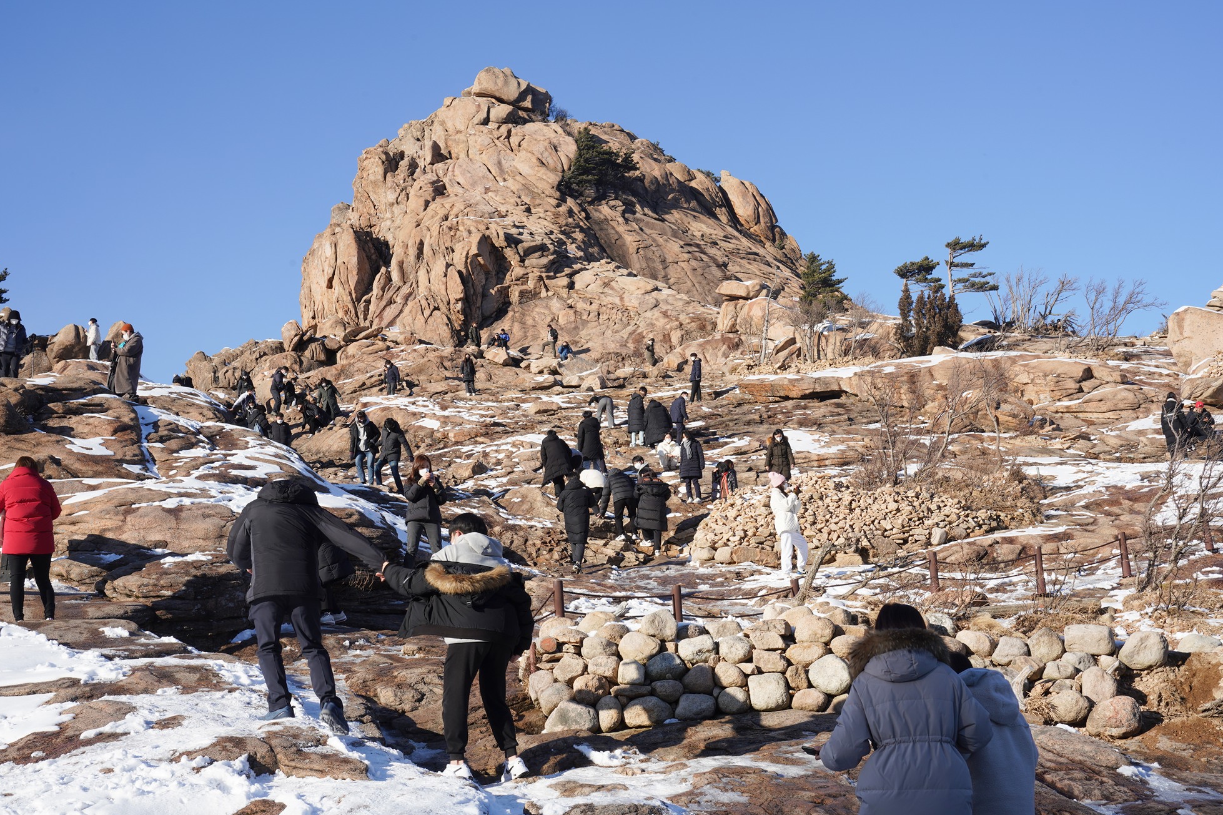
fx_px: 1596
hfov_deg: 41.9
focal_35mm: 47
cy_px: 415
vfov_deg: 28.6
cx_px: 610
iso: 160
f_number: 16
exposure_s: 1/100
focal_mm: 46
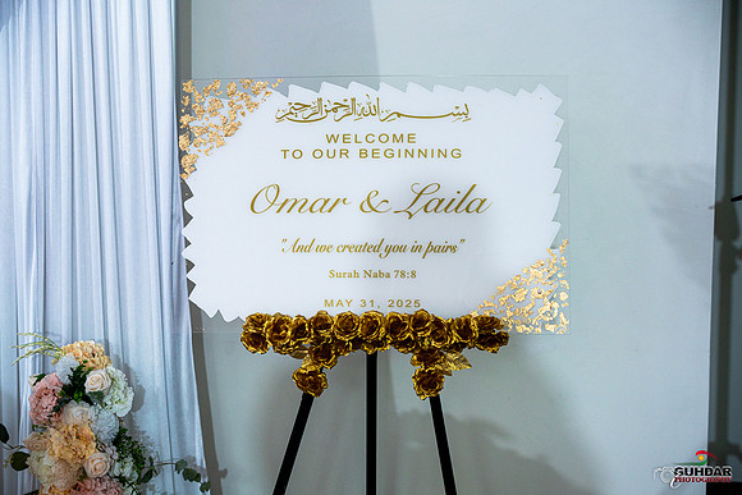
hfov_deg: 27.0
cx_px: 371
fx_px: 1546
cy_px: 248
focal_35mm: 75
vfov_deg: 18.2
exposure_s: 1/200
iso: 640
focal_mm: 75
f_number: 3.5
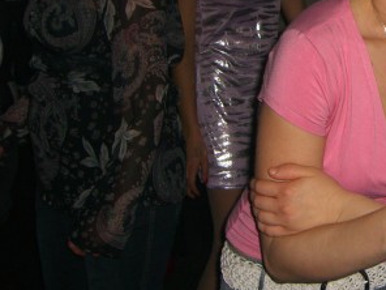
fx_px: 859
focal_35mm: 77
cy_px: 24
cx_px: 390
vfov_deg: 18.8
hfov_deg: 24.2
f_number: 2.8
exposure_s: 1/60
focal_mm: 7.9
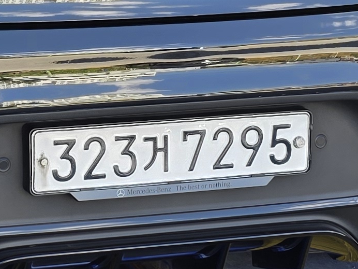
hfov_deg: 14.6
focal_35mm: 133
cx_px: -5
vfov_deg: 11.1
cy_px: 42
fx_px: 1375
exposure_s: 1/120
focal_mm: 6.3
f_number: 1.7
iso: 25
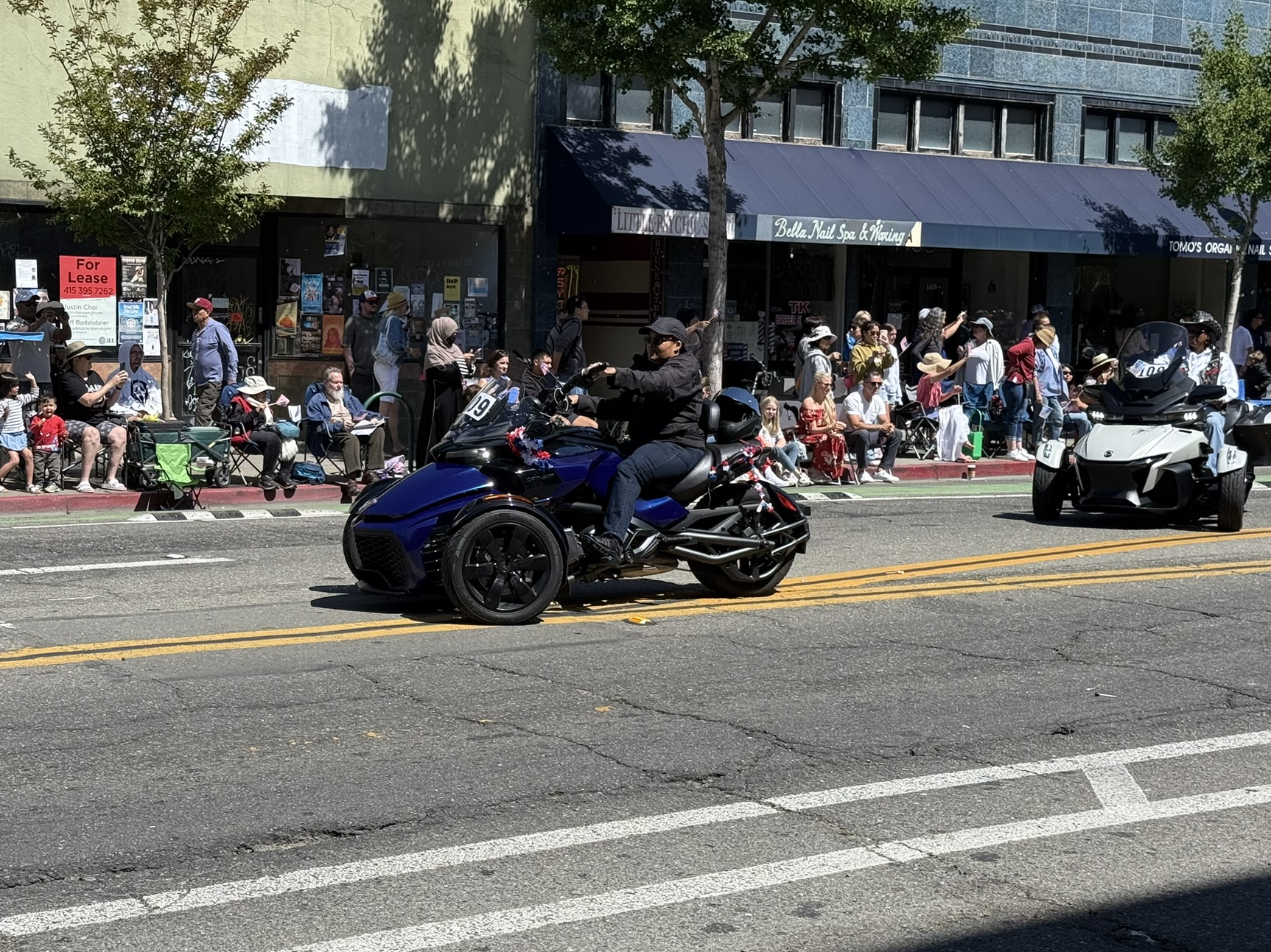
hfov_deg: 33.7
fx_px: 2092
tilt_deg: -5.0
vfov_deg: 25.6
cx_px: 531
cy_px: 507
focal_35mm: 57
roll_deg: -1.6
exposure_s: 1/3534
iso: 64
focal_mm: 6.76
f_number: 1.78
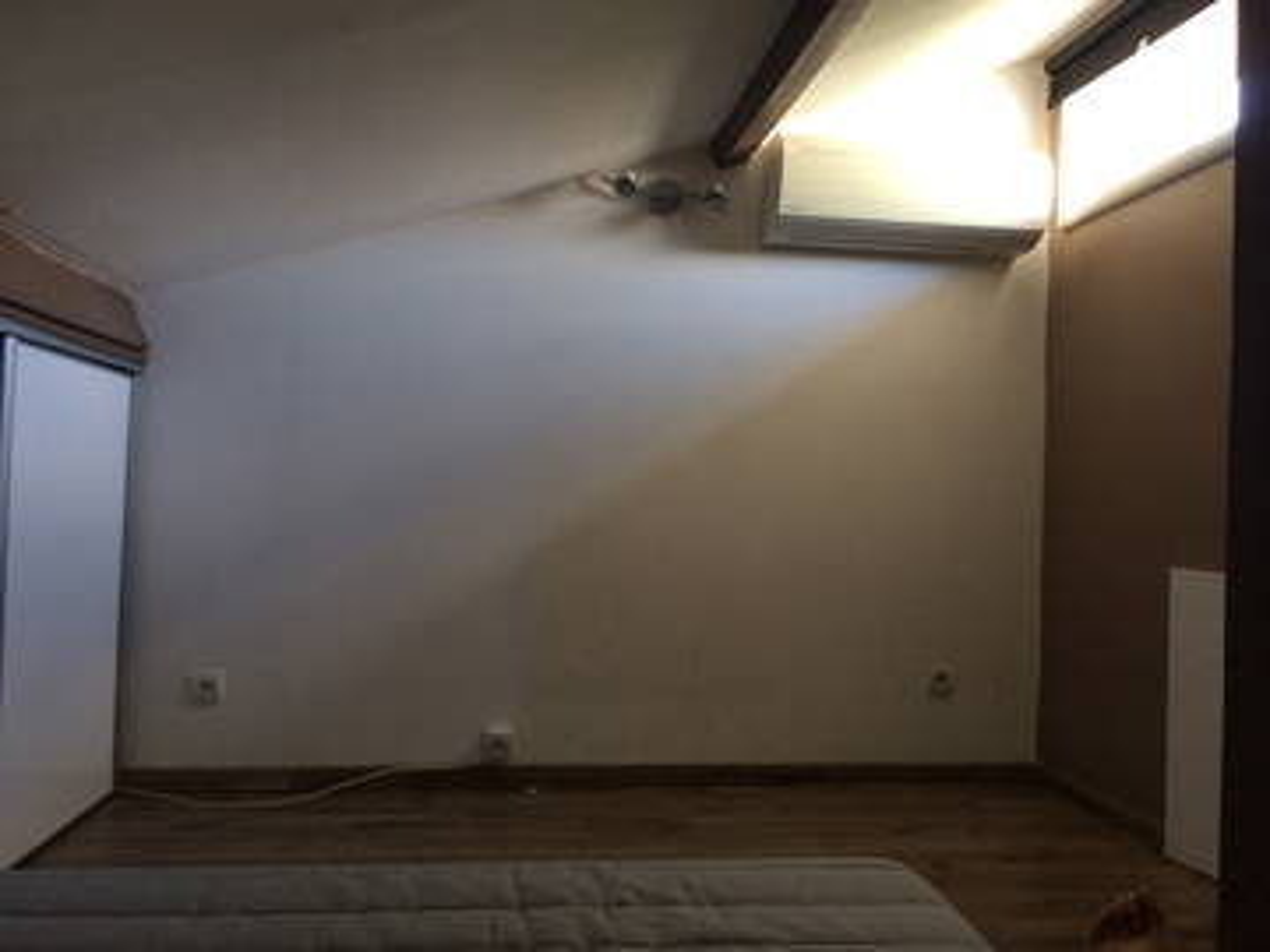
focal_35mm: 29
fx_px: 1064
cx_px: 635
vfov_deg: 48.2
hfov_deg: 61.7
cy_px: 476
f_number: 2.2
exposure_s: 1/33
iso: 64
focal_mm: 4.15
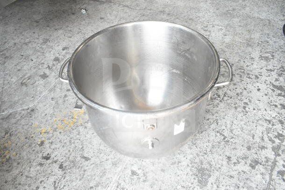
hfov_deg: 67.4
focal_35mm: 27
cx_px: 142
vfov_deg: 48.0
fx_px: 214
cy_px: 95
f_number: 7.1
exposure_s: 1/200
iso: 1600
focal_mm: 18
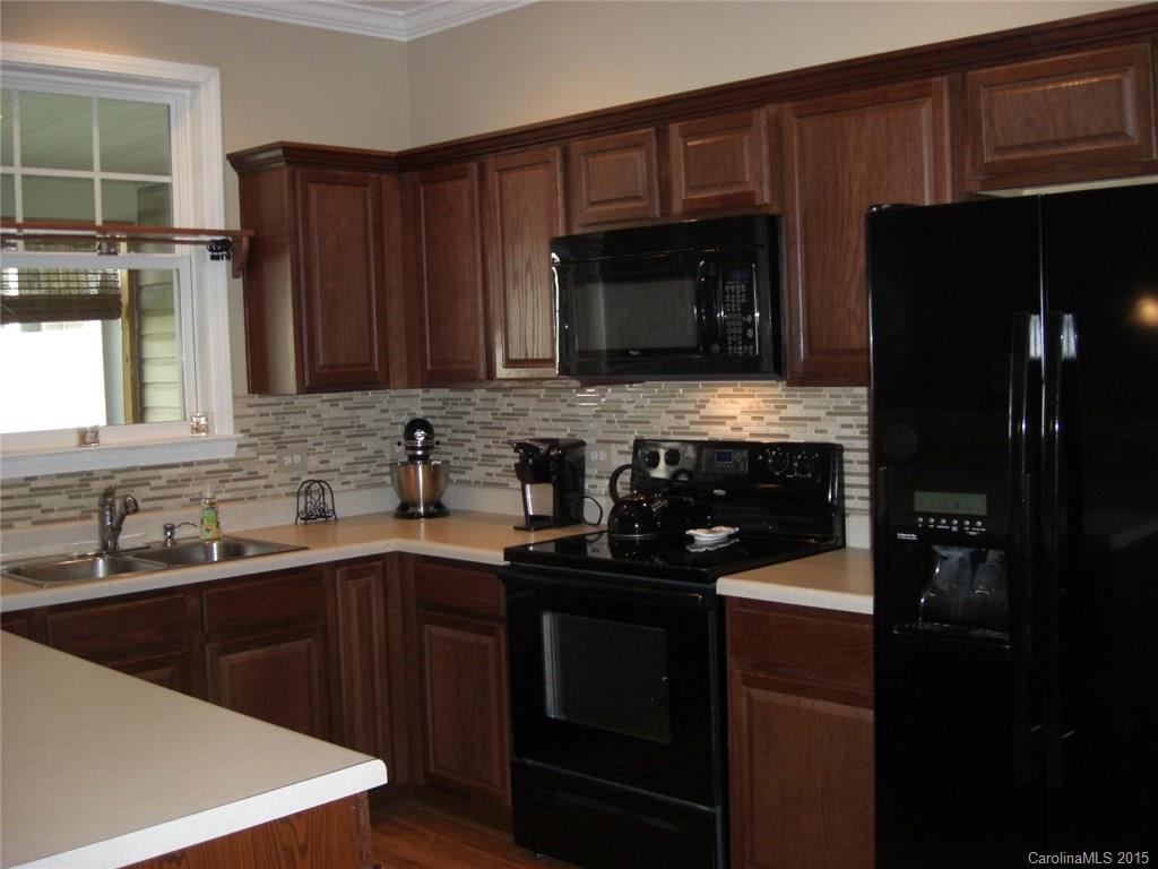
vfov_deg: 37.7
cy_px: 434
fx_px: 1271
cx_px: 579
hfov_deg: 49.0
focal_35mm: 38
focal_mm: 7.9
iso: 200
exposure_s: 1/60
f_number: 2.8
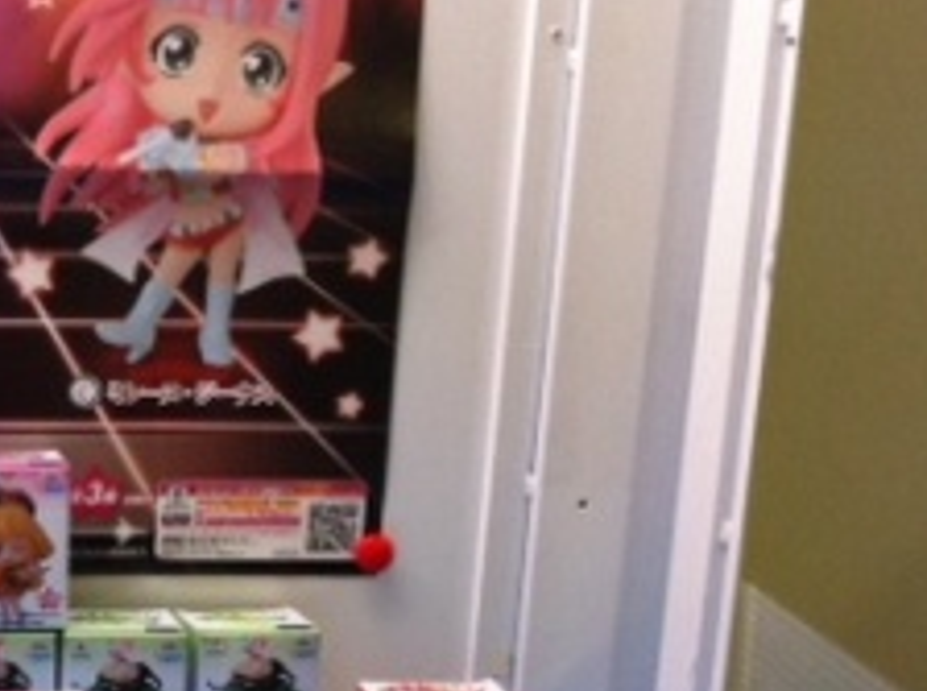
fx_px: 2485
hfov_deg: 20.0
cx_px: -147
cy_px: 648
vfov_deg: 15.6
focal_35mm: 93
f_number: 2.8
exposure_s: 1/30
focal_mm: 3.85
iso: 80
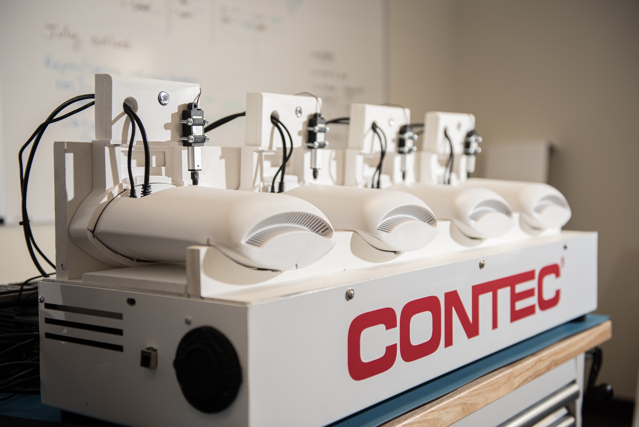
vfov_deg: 29.9
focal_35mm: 45
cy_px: 214
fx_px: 799
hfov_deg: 43.6
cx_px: 320
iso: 125
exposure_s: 1/200
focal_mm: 45
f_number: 2.8
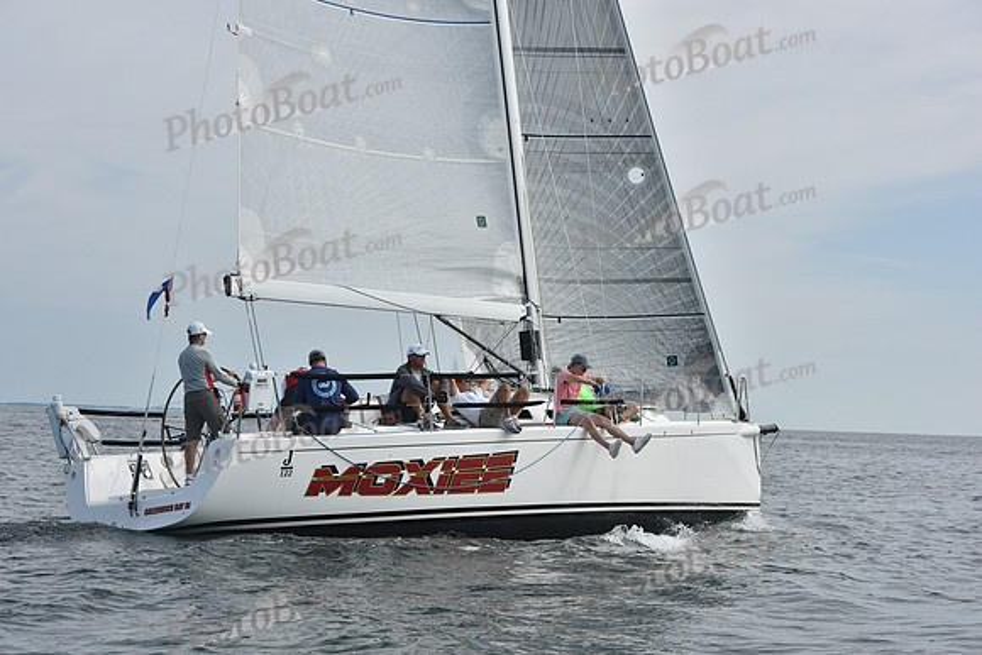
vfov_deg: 16.1
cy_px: 328
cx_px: 491
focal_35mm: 85
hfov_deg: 23.9
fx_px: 2319
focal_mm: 85
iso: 320
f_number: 9
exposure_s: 1/1250
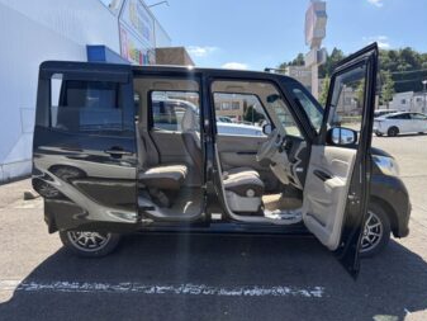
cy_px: 157
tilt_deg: -6.1
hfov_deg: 65.3
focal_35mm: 27
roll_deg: +2.2
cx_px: 219
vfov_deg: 51.4
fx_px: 333
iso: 64
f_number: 1.6
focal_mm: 5.96
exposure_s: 1/1550
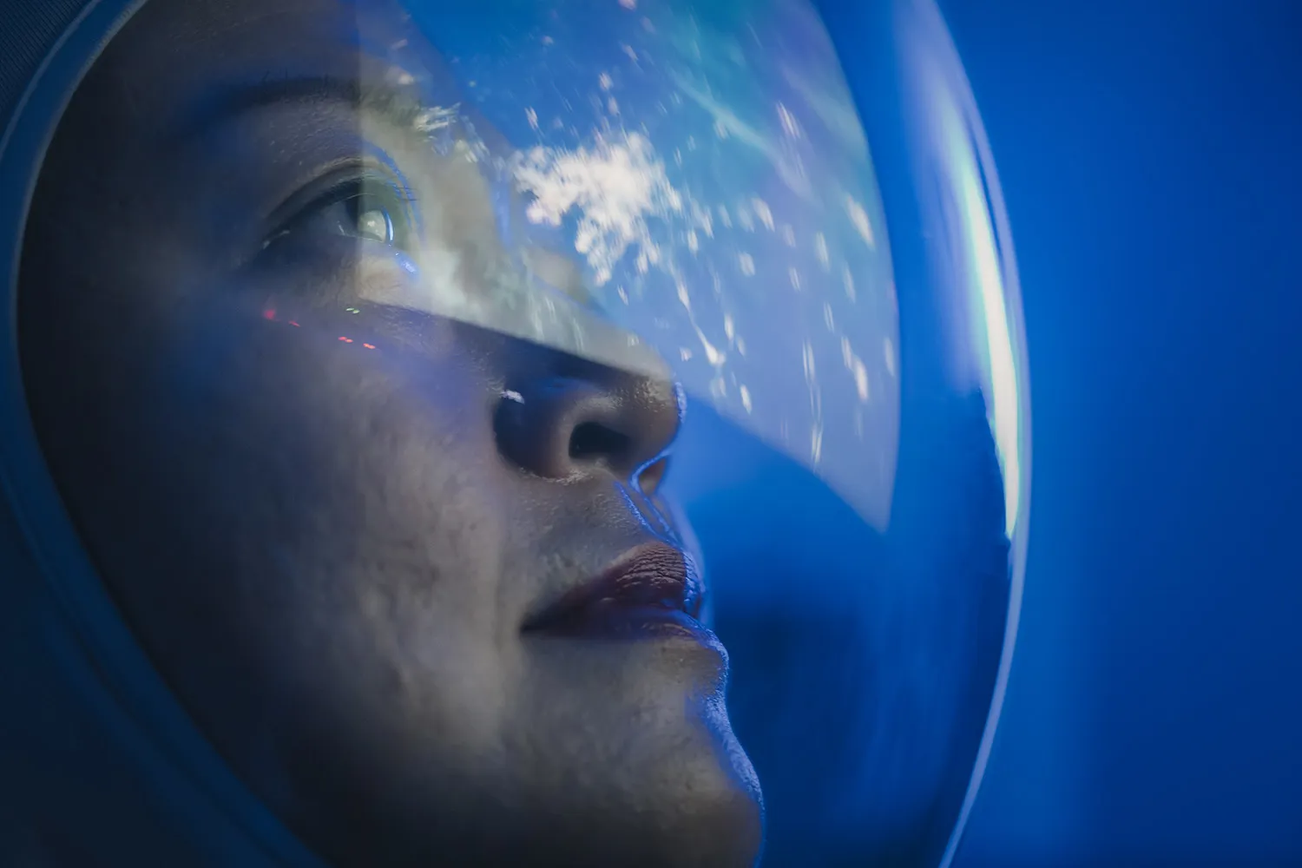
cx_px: 651
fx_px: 3797
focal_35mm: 105
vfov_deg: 13.0
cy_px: 434
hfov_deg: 19.5
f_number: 3
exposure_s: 1/30
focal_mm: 105
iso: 3200
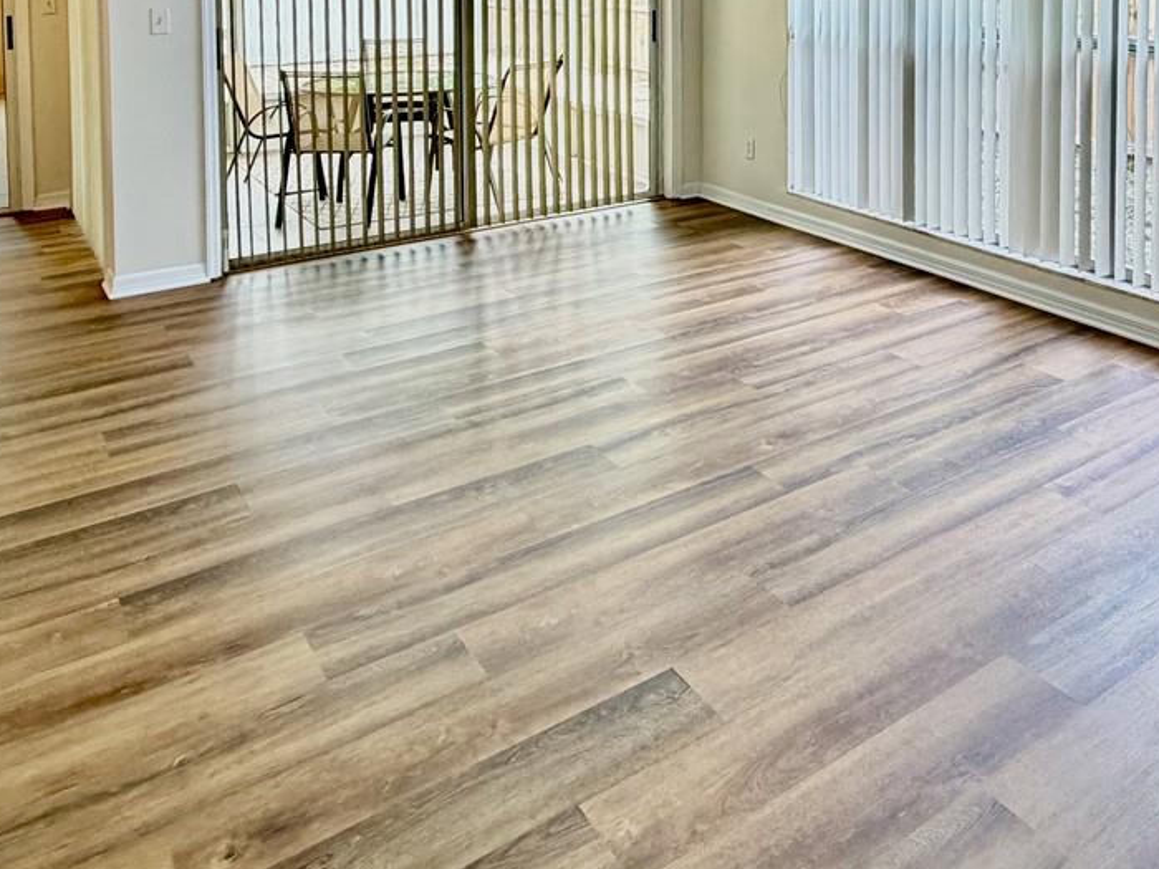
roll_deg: +0.1
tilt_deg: -4.0
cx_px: 730
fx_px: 1071
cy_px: -5
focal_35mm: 32
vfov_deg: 38.9
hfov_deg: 56.1
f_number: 2.2
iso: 320
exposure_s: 1/120
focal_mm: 2.22
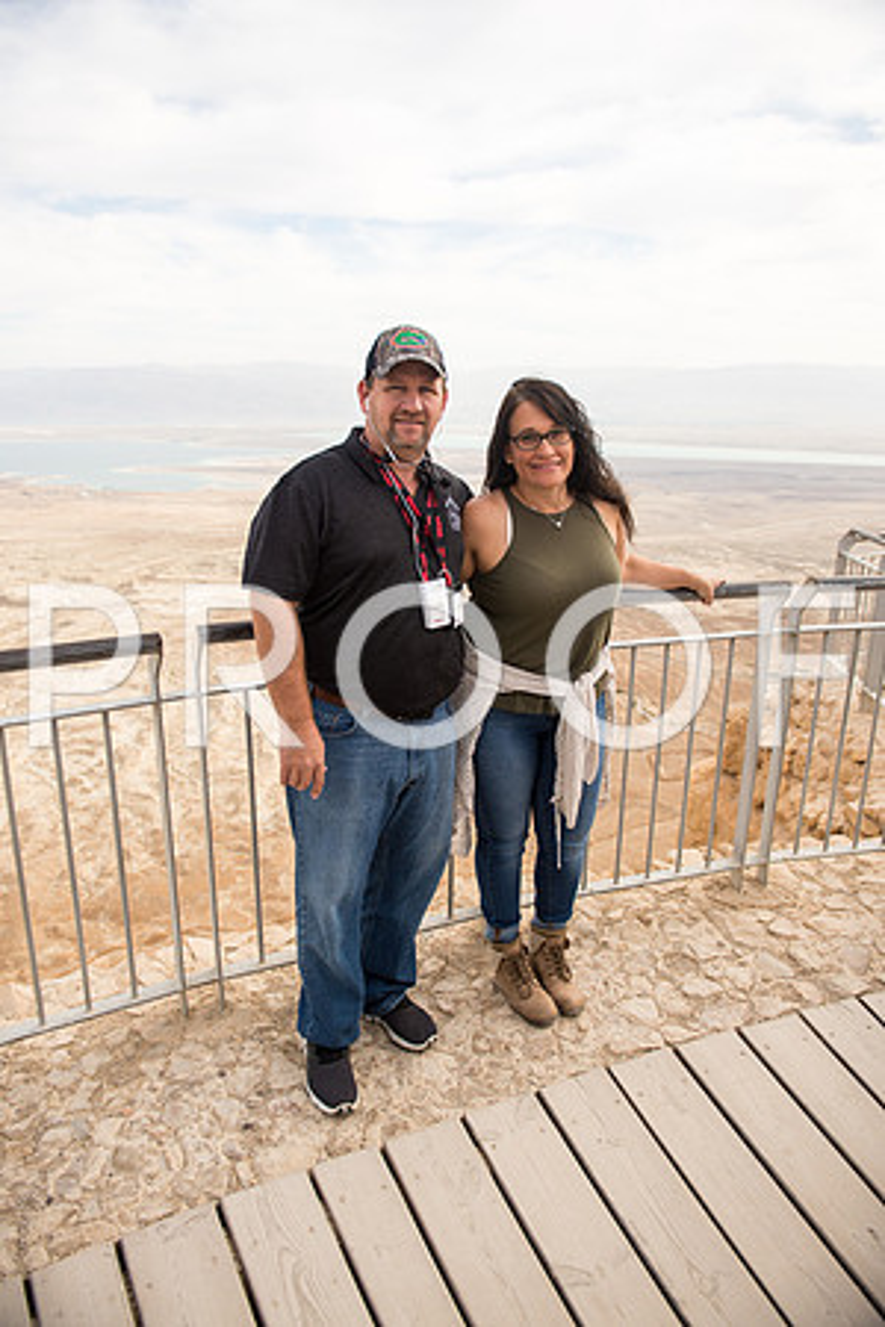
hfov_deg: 53.1
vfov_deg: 73.7
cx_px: 442
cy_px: 664
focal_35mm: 24
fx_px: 885
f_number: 2.8
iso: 200
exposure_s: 1/2000
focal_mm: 24
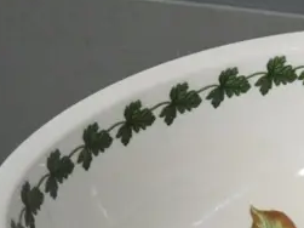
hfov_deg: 11.2
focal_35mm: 163
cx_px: 568
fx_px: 1431
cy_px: 221
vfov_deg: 9.0
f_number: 4.1
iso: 3200
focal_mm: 20
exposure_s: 1/250
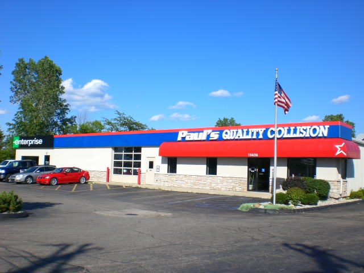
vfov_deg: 37.7
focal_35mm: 38
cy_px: 136
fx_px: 400
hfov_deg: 49.0
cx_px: 182
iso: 50
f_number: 4.4
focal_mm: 6.3
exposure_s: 1/500
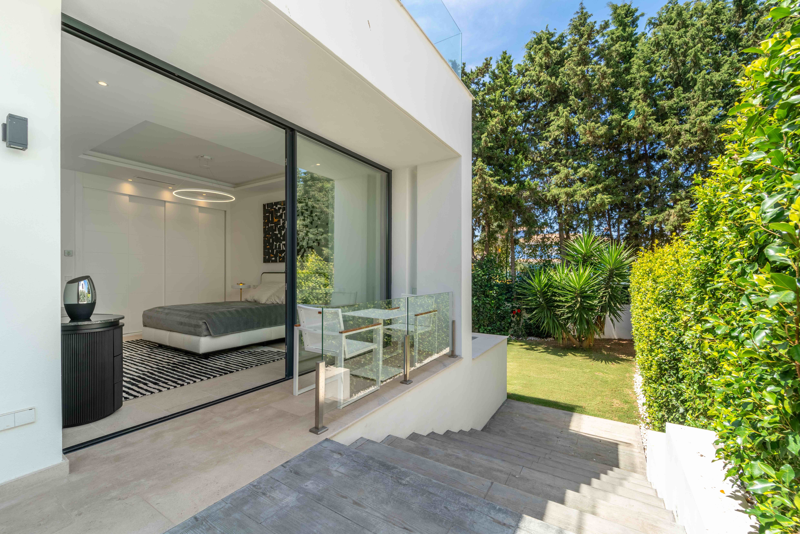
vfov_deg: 81.2
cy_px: 267
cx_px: 400
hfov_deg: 104.2
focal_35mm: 14
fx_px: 311
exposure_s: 1/800
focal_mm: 14
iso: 200
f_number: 9
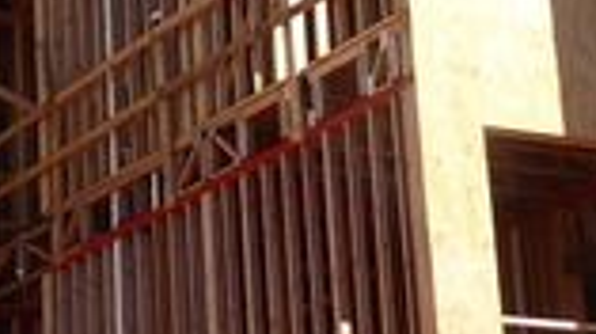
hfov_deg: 15.5
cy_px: 30
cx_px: 239
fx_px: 2195
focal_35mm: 139
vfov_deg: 8.7
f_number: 3.3
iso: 80
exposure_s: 1/500
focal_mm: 4.3
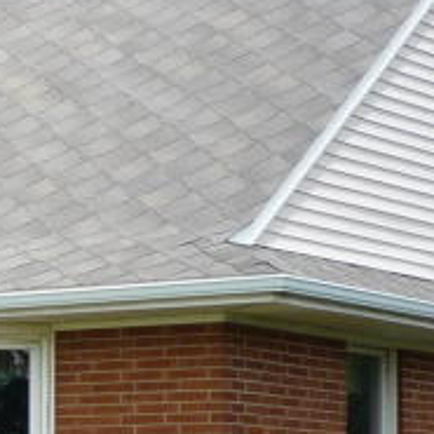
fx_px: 2979
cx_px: -575
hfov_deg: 7.8
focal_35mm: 210
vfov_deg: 8.2
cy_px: 554
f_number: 4.3
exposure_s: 1/320
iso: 100
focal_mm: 7
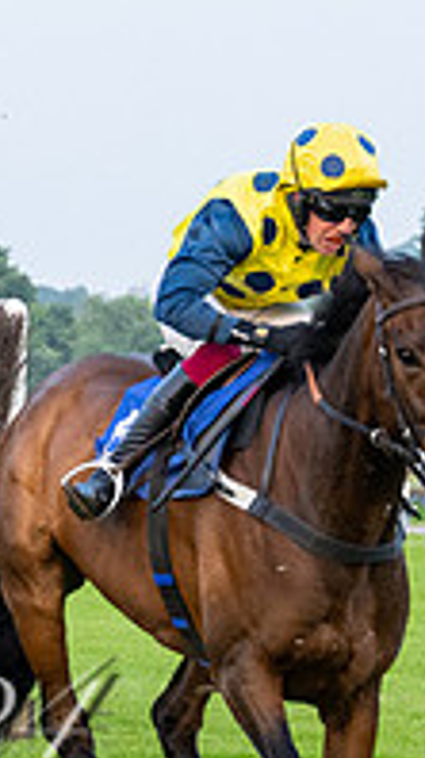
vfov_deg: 7.2
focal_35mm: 299
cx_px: -257
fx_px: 6006
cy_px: 513
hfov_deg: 4.0
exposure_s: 1/2000
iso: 1250
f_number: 4
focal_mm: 70
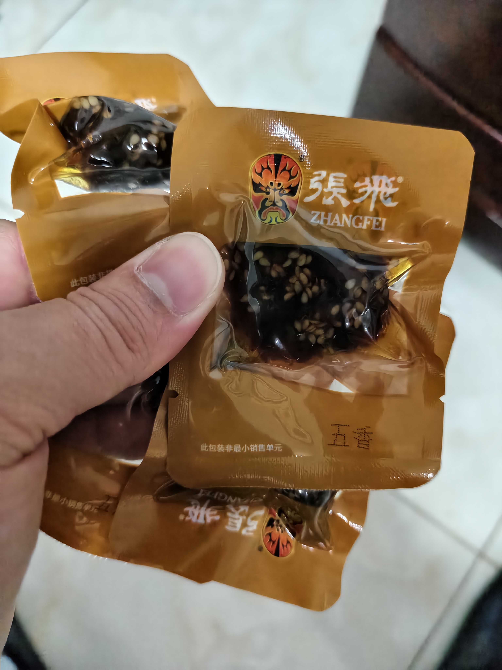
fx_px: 445
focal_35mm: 23
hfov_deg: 58.9
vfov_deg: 73.9
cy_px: 335
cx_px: 251
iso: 4735
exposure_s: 1/298
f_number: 1.88
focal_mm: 5.56
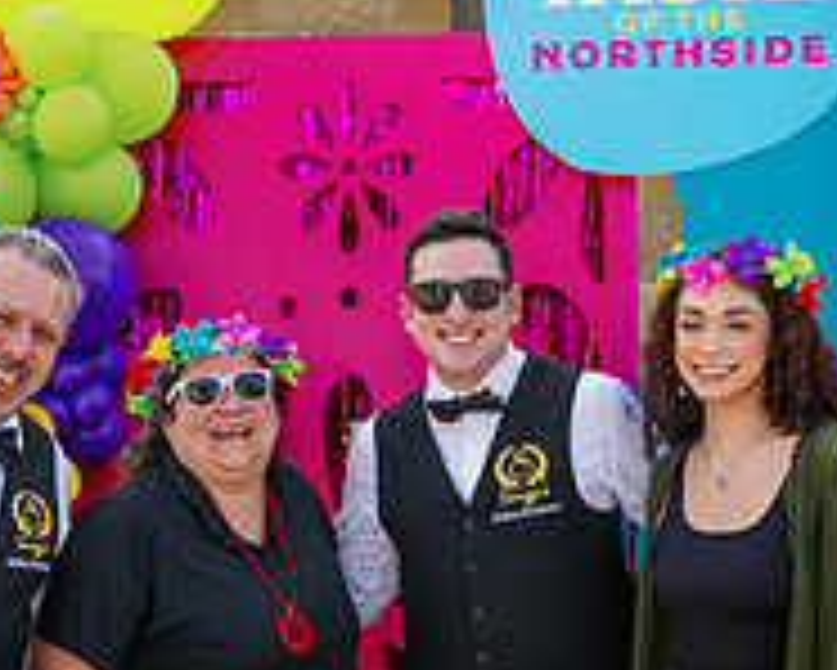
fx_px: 2032
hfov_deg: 23.3
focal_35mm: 82
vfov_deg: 18.5
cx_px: 450
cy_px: 578
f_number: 4.5
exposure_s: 1/80
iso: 40
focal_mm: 28
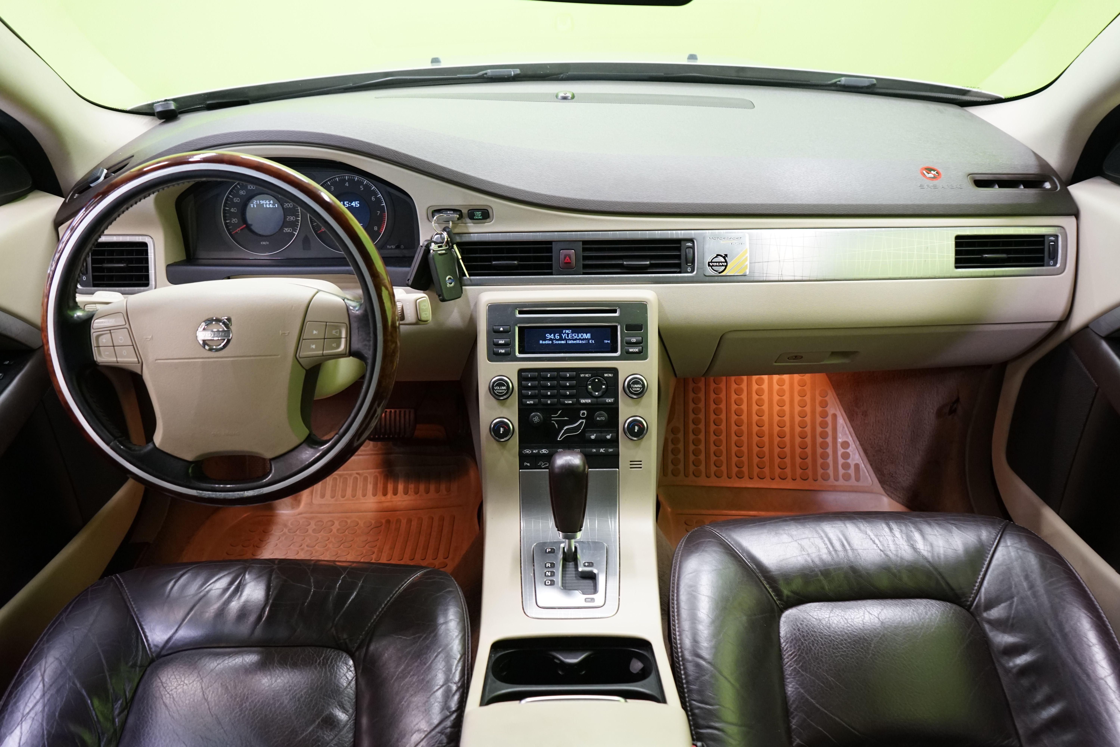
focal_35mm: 29
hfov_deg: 63.7
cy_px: 374
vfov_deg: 45.0
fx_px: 902
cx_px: 560
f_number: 5
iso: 2000
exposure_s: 1/20
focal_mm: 29
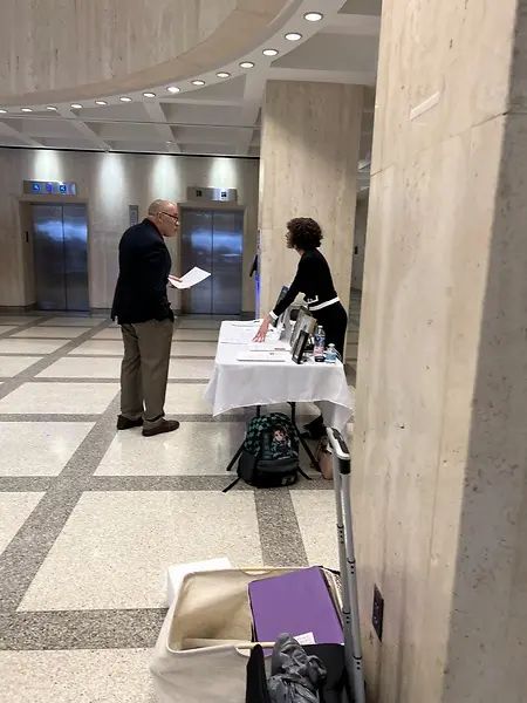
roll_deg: -4.6
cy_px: 352
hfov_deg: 53.1
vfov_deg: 67.3
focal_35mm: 26
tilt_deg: -8.2
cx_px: 264
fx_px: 528
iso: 80
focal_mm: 5.7
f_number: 1.5
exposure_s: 1/60
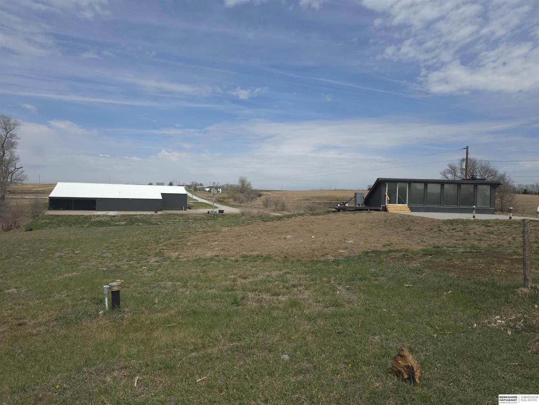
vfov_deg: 58.9
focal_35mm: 23
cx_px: 270
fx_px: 358
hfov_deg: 73.9
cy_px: 202
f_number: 1.7
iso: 12
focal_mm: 6.3
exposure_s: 1/744
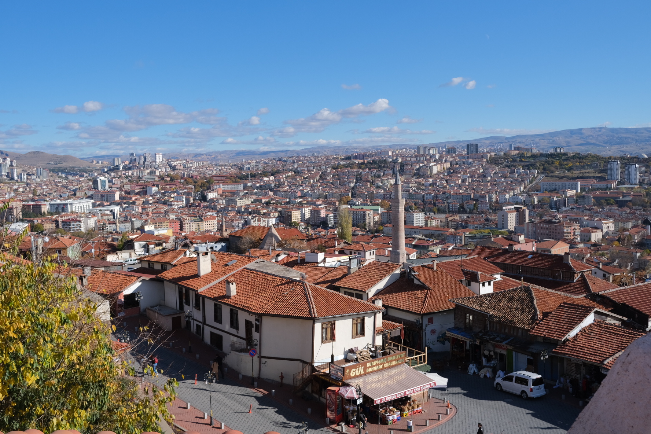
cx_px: 326
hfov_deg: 54.4
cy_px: 217
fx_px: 633
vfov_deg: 37.9
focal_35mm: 35
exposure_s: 1/550
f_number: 6.4
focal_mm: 23
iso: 160
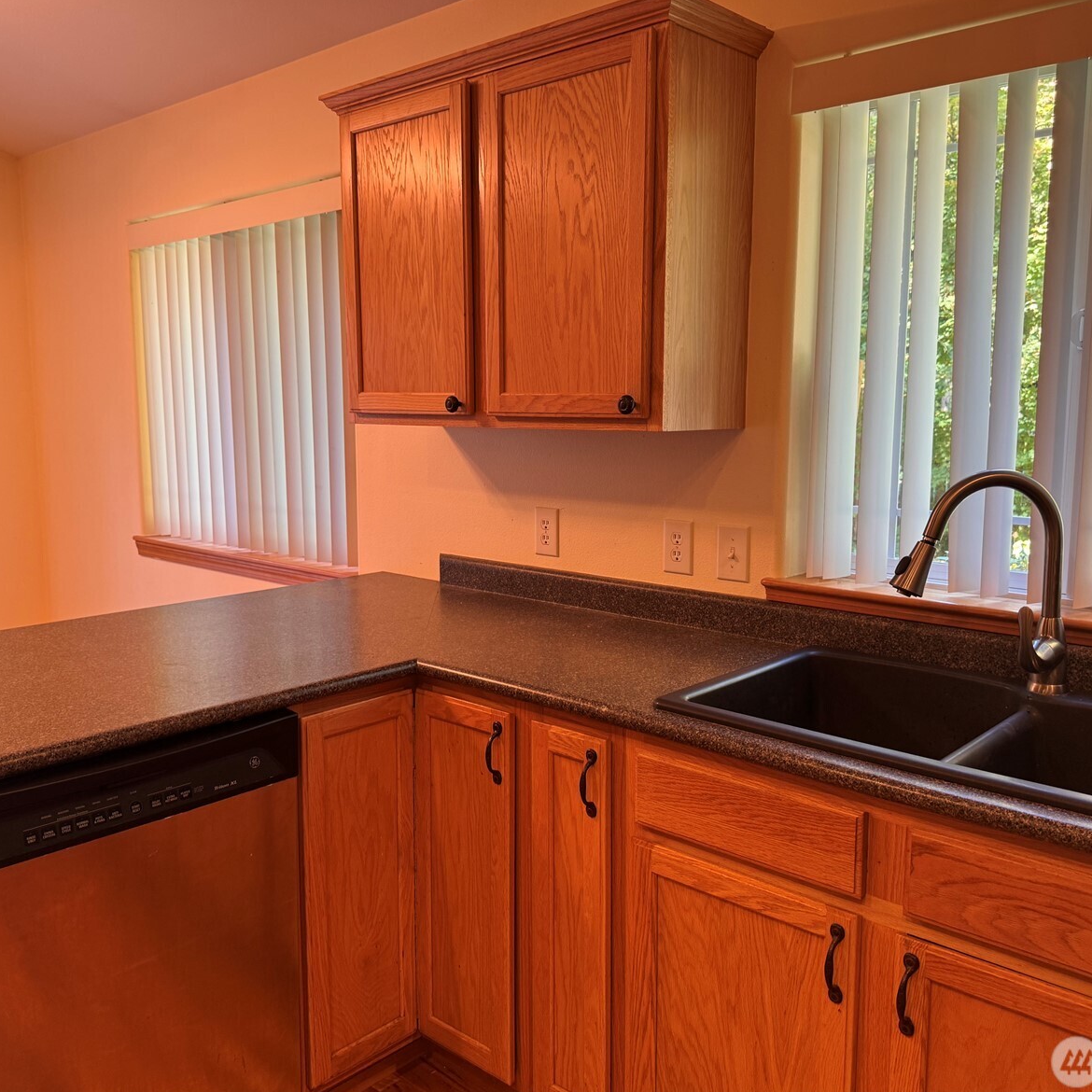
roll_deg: -0.2
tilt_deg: -8.7
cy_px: 539
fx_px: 1035
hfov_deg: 55.6
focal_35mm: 29
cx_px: 547
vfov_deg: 55.6
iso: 160
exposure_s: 1/60
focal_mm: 6.76
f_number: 1.78
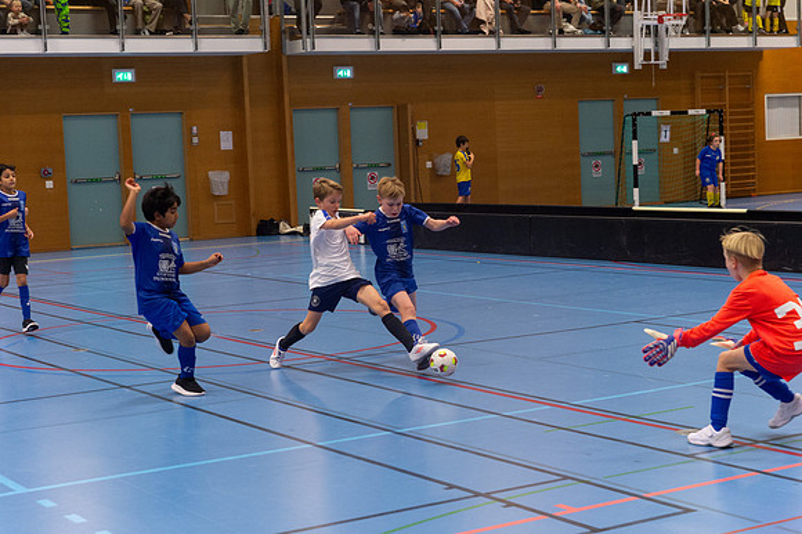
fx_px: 1558
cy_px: 267
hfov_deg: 28.9
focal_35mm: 70
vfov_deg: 19.4
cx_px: 401
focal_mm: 70
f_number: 3.5
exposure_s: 1/400
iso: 4000
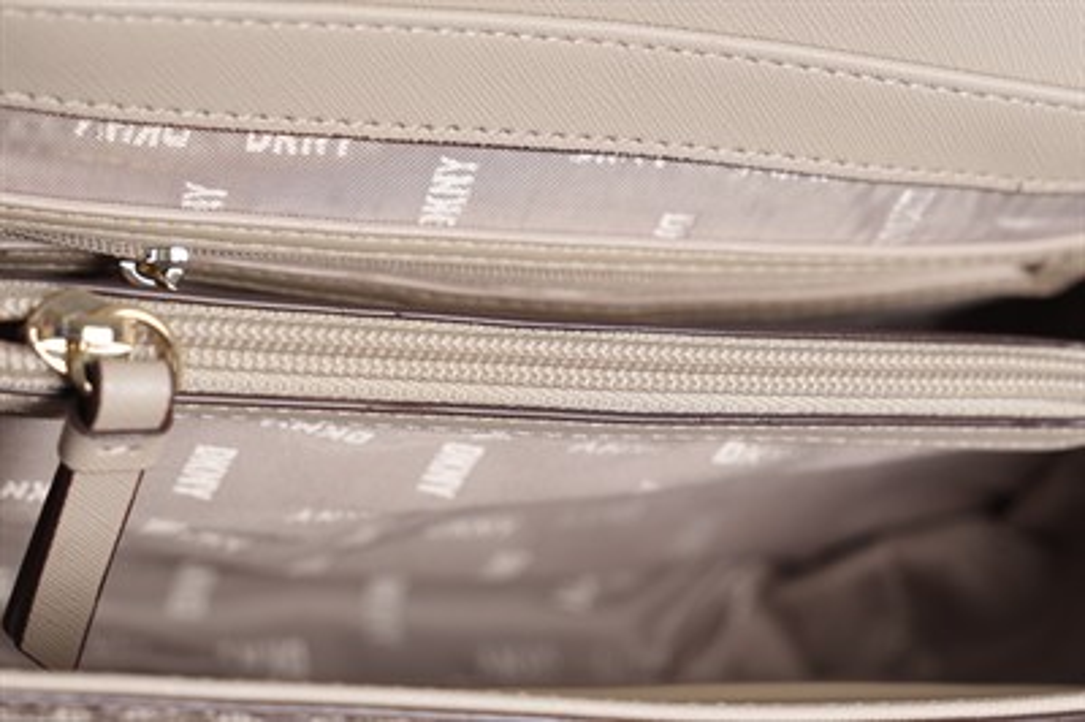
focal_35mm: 87
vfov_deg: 15.7
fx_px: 2620
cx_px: 542
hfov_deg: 23.4
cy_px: 361
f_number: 5
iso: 100
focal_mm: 58
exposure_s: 1/125
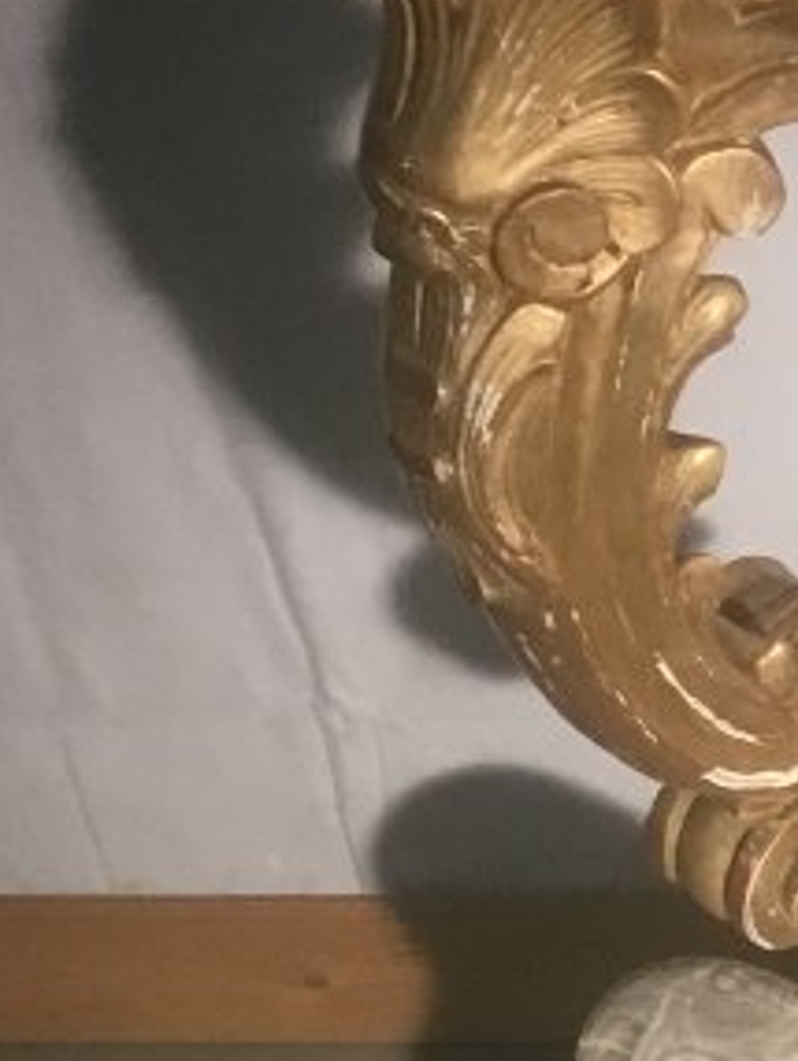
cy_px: 538
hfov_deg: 10.5
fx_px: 3990
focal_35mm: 130
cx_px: 1589
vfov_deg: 15.2
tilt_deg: -48.2
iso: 125
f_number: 2.4
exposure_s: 1/33
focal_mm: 3.3
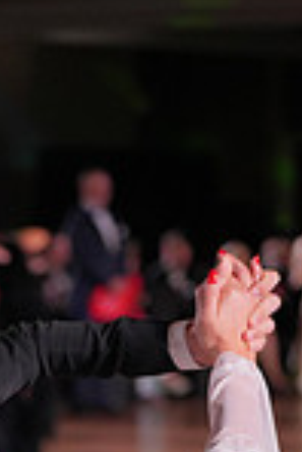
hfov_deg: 5.0
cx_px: -133
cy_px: 724
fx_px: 3440
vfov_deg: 7.4
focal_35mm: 274
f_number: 2.8
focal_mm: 70
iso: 800
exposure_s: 1/400
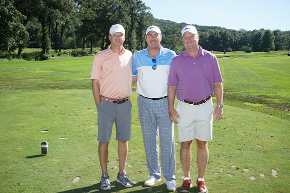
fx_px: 346
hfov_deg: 45.4
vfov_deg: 31.2
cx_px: 145
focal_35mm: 43
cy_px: 96
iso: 100
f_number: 8
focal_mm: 43
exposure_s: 1/125
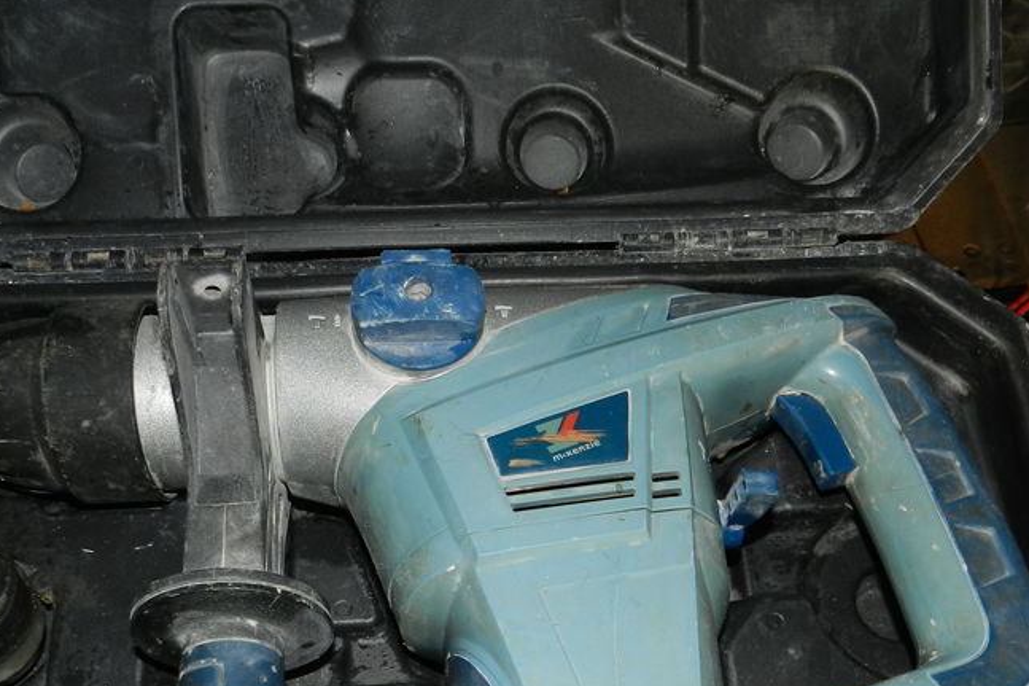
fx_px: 1057
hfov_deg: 51.9
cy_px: 560
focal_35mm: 37
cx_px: 504
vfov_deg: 34.7
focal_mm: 4
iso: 200
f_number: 3.4
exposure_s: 1/30
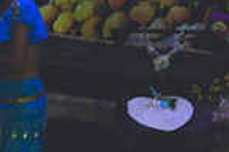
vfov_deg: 1.1
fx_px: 7629
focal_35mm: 1202
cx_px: -227
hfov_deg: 1.7
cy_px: 60
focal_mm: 200
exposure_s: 1/500
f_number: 2.8
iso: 800
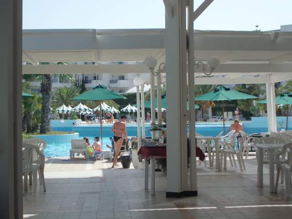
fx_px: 557
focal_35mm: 66
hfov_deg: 29.4
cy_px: 110
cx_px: 146
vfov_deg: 22.3
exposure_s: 1/250
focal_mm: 11.8
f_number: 5.3
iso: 64
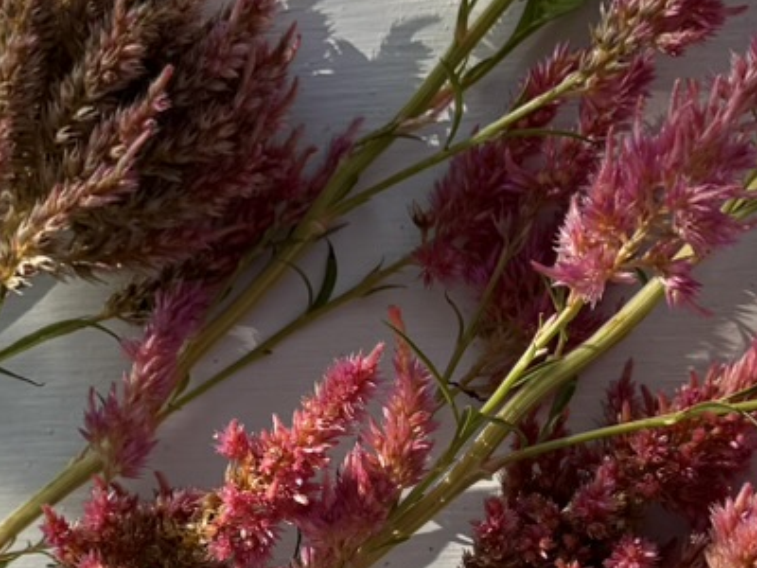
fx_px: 2690
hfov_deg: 16.0
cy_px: 502
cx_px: 358
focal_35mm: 123
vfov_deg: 12.0
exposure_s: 1/1689
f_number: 1.78
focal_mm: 6.76
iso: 100
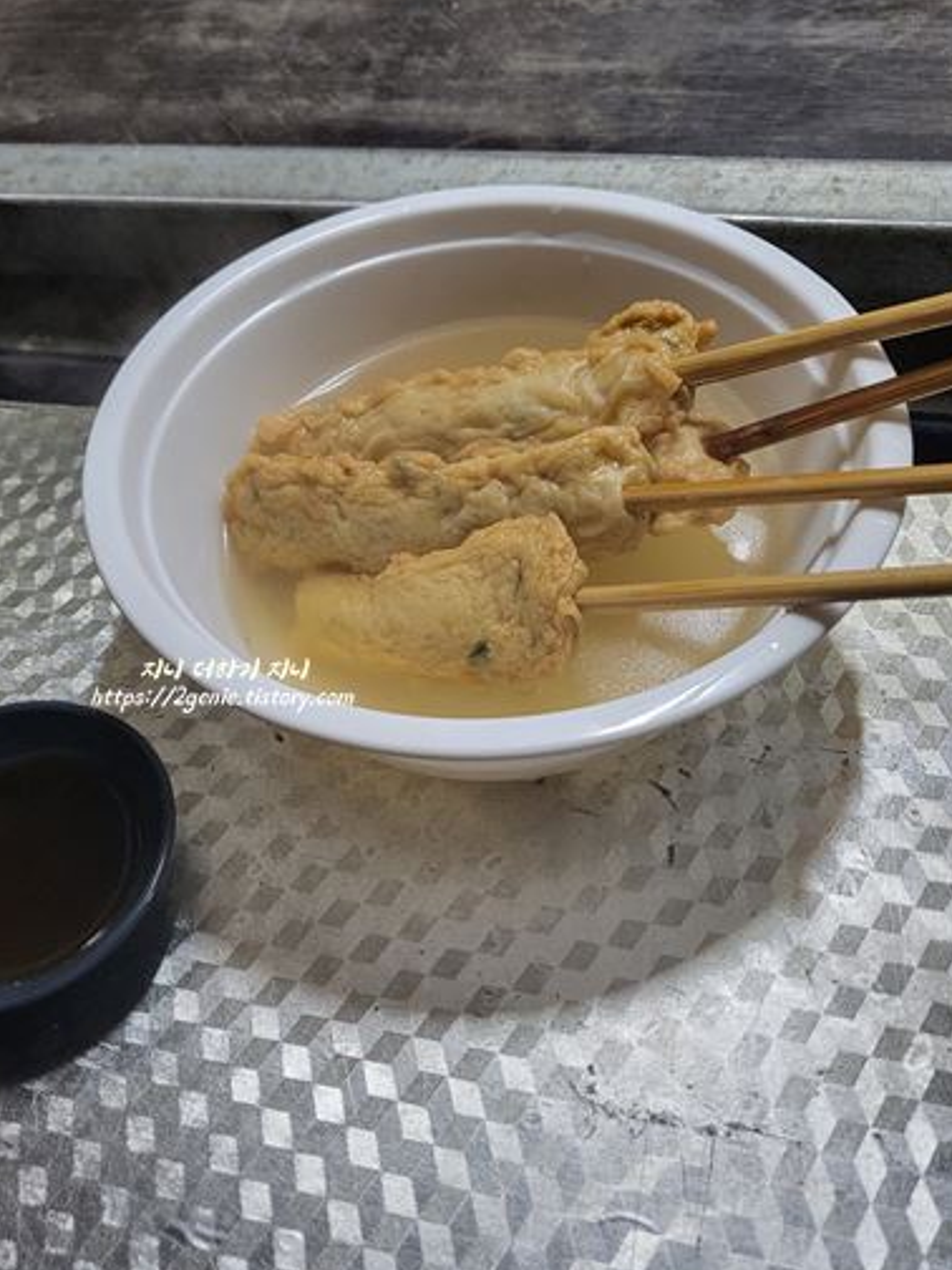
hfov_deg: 42.7
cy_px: 577
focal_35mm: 33
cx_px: 380
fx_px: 1210
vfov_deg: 55.3
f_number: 1.8
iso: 250
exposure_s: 1/120
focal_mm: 4.25
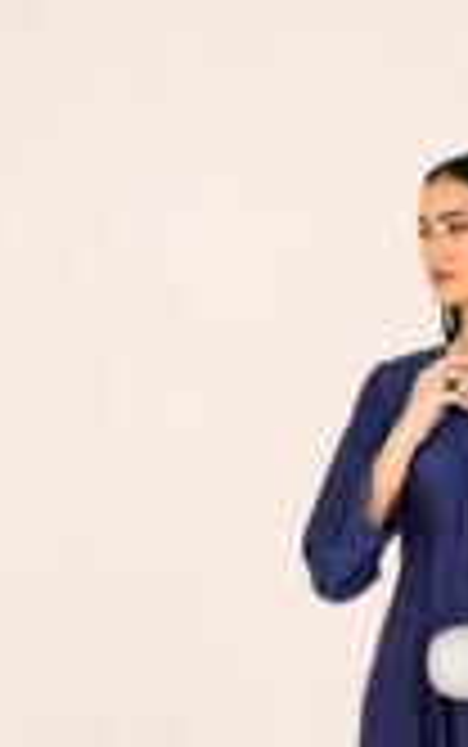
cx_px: 518
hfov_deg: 9.4
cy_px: 648
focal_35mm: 138
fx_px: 2811
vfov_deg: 15.0
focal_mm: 50
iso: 100
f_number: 4
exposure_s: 1/200
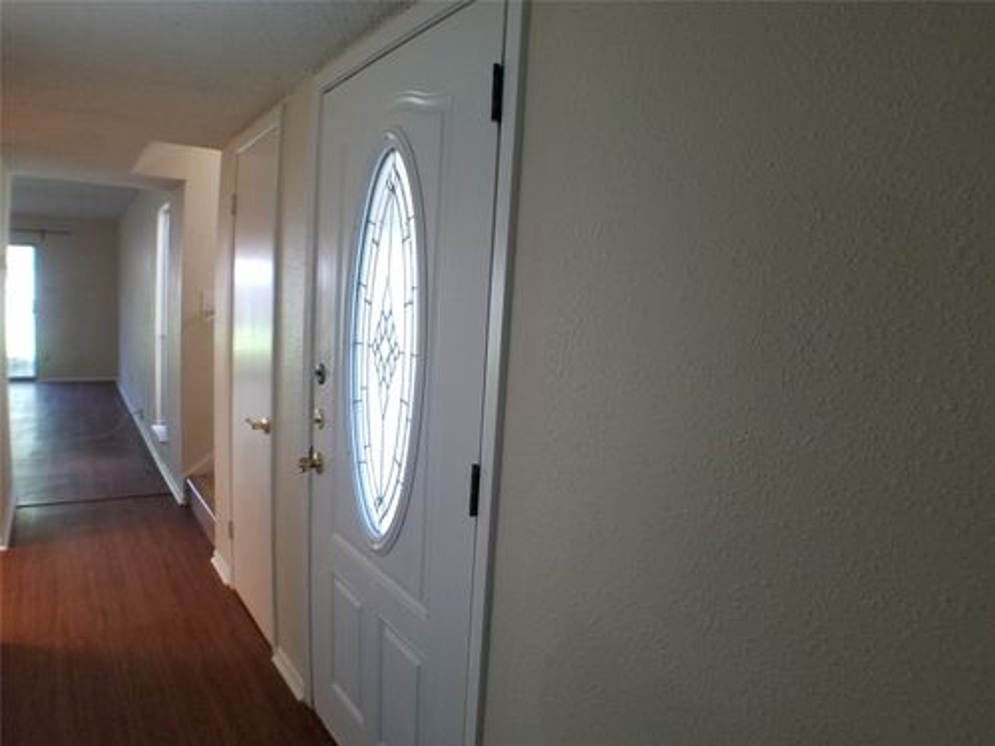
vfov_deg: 53.1
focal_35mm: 26
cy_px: 373
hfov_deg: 67.3
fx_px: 747
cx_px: 498
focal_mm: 4.2
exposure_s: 1/60
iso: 160
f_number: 1.7
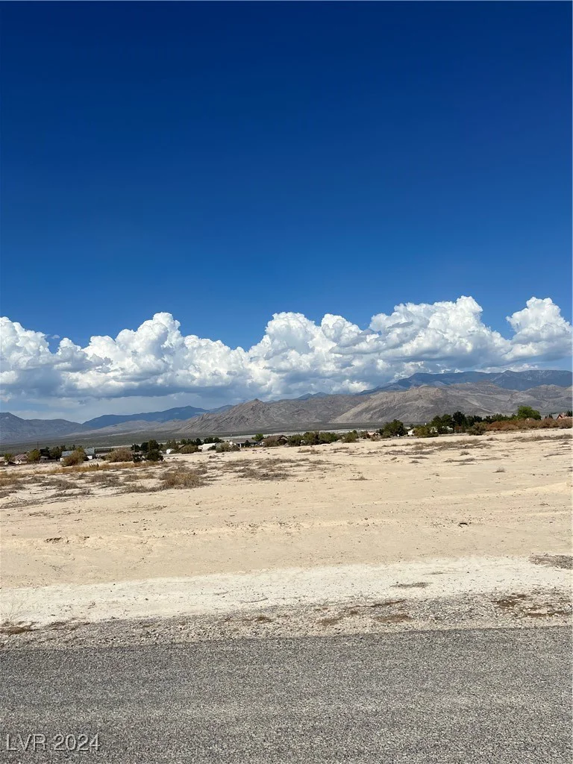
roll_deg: +5.4
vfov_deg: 67.3
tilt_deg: +6.3
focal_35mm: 26
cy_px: 382
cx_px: 286
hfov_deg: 53.1
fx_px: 574
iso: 50
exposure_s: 1/9091
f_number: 1.6
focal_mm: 5.1
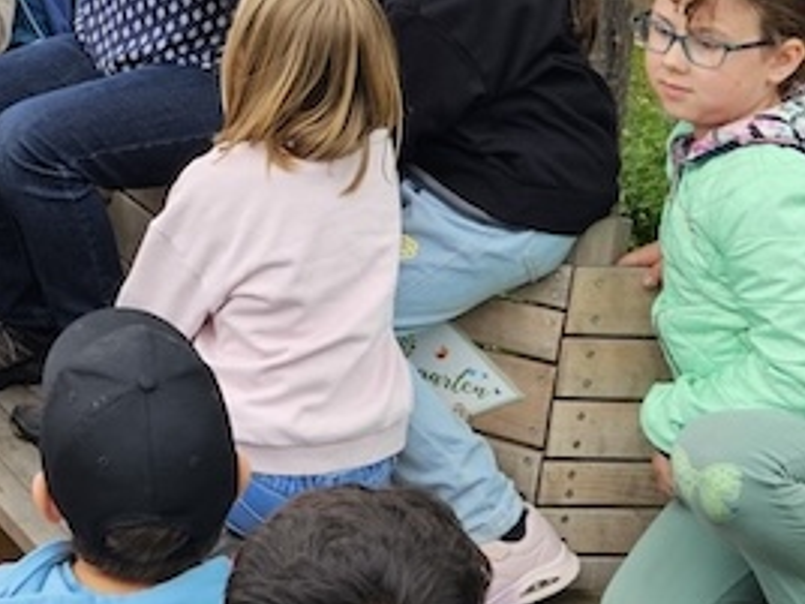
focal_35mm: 72
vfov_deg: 20.3
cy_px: 171
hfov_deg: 25.9
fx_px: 1674
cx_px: 36
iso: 25
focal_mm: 5.4
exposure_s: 1/357
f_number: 1.8
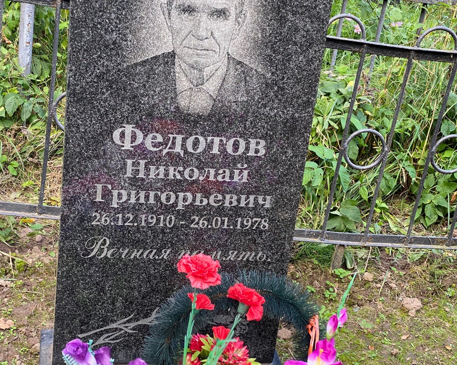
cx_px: 251
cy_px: 185
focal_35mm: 62
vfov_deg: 24.6
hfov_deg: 30.5
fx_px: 839
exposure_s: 1/121
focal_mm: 6
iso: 80
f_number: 2
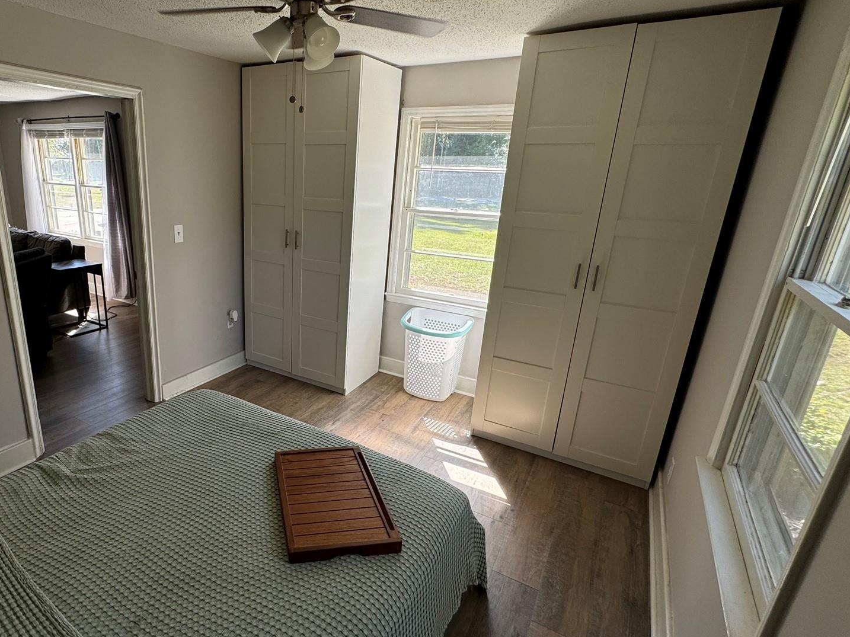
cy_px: 326
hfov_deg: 79.7
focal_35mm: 20
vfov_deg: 65.9
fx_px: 491
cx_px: 302
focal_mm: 2.22
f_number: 2.2
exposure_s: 1/121
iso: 40
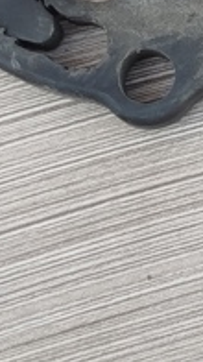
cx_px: 480
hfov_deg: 6.7
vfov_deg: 12.3
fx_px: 1639
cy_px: -59
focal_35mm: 171
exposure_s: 1/100
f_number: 1.7
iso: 100
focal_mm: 5.31
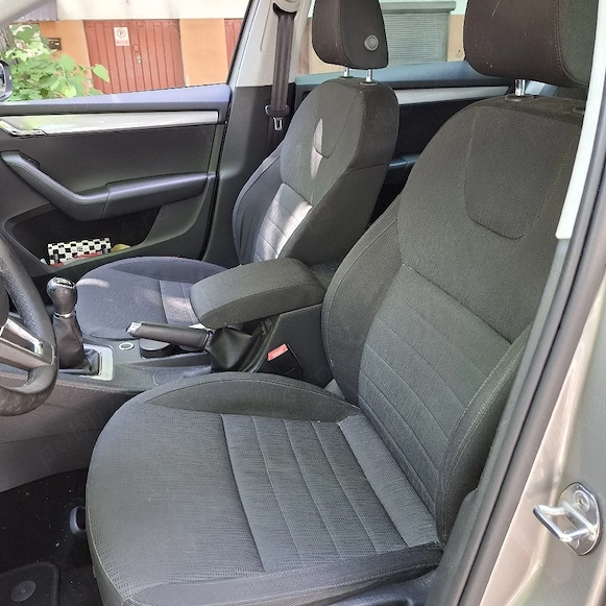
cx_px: 307
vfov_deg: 57.2
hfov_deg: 57.3
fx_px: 555
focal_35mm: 28
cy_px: 276
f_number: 1.8
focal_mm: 5.54
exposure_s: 1/50
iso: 250
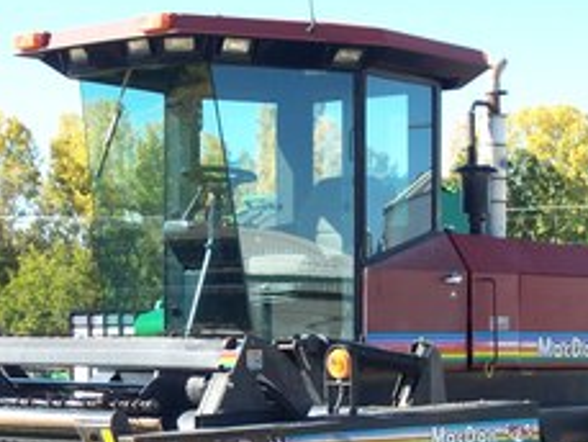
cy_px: 326
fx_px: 2260
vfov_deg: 11.1
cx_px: 244
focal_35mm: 133
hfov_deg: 14.8
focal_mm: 9.4
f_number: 3.4
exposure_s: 1/324
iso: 80
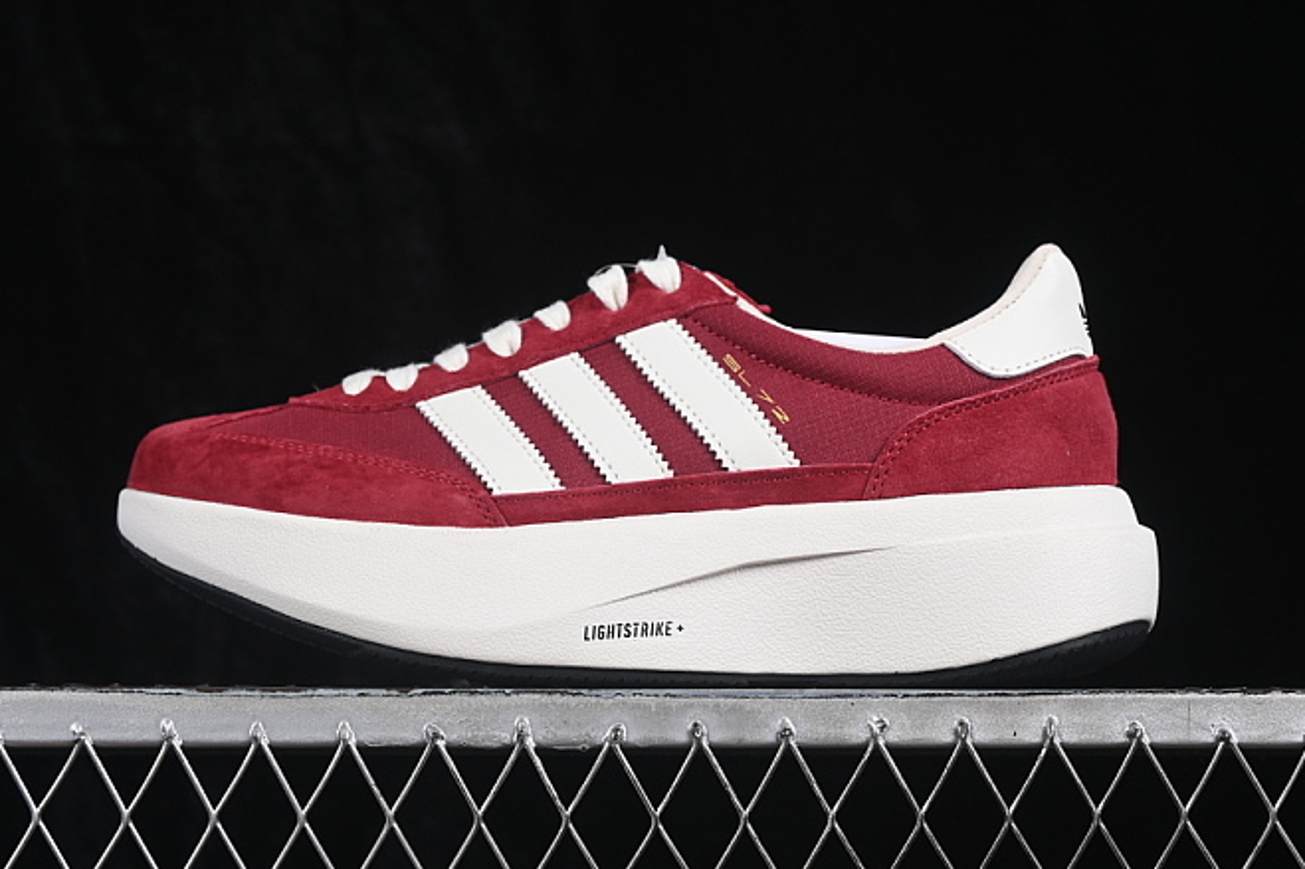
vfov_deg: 15.0
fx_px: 3298
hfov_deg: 22.4
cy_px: 363
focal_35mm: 91
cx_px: 657
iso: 160
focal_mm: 50
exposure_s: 1/80
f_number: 8
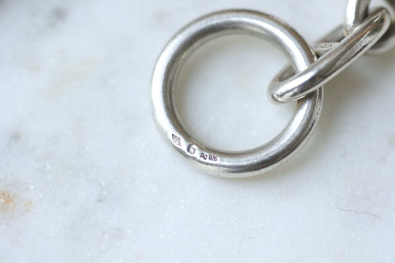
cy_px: 131
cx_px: 196
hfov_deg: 19.3
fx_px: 1163
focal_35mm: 106
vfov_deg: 12.9
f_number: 3.2
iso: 200
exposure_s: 1/125
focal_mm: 70
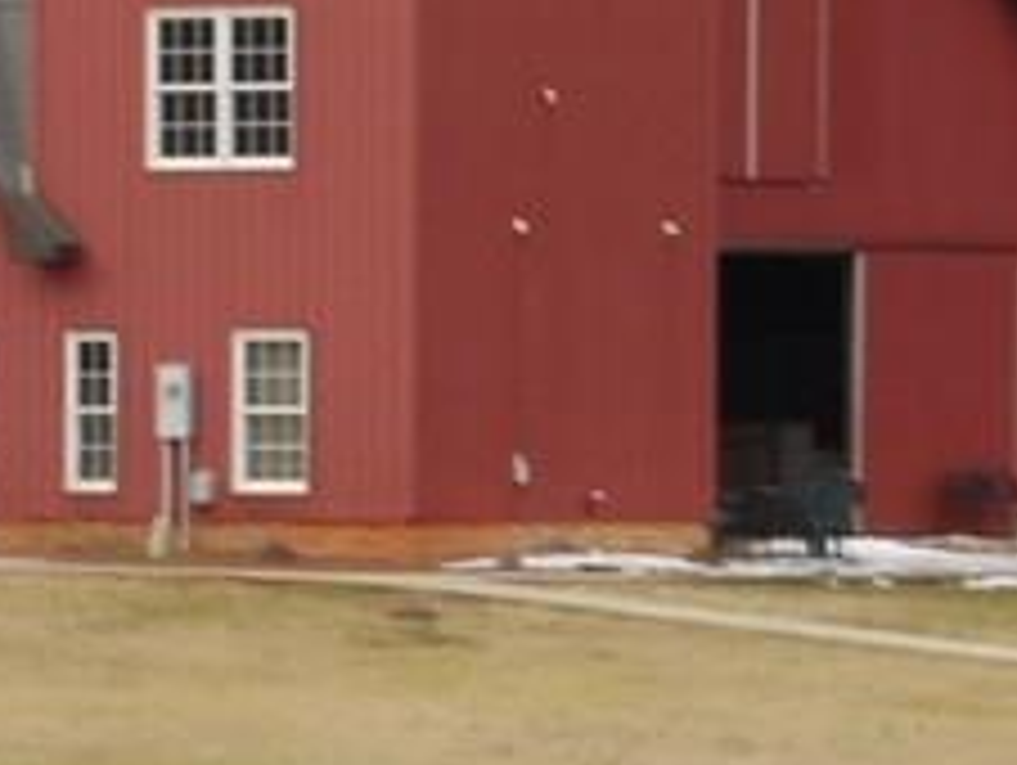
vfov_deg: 2.5
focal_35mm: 607
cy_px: 342
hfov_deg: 3.3
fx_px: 17852
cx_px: -99
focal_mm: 23.9
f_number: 6.1
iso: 80
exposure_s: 1/100
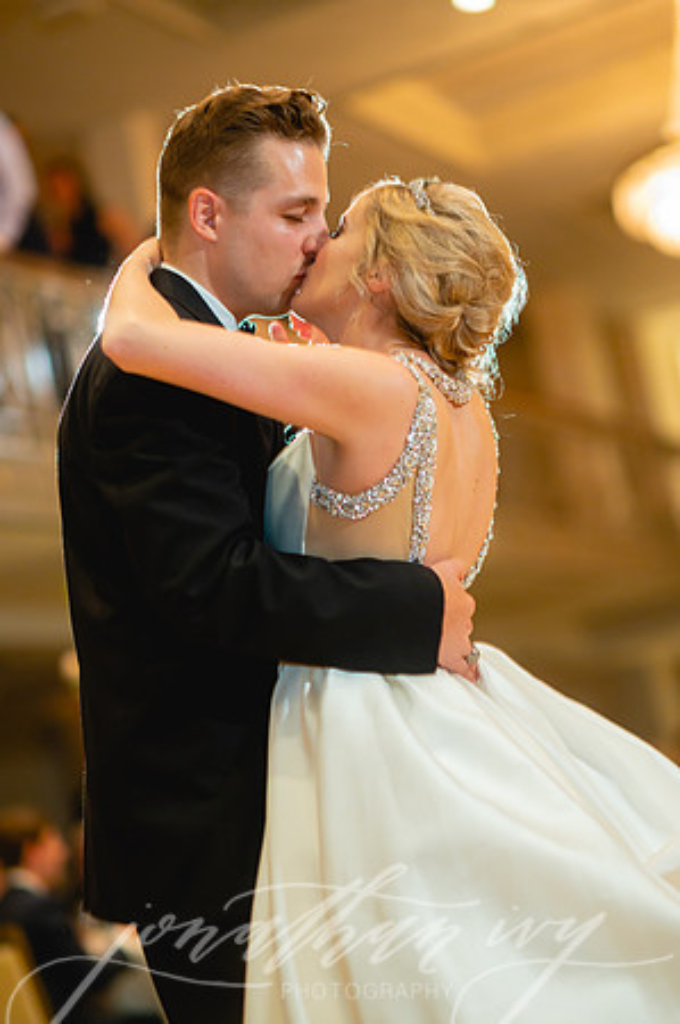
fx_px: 2414
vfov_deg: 23.9
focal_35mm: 85
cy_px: 512
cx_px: 340
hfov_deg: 16.0
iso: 2000
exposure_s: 1/80
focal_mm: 85
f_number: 2
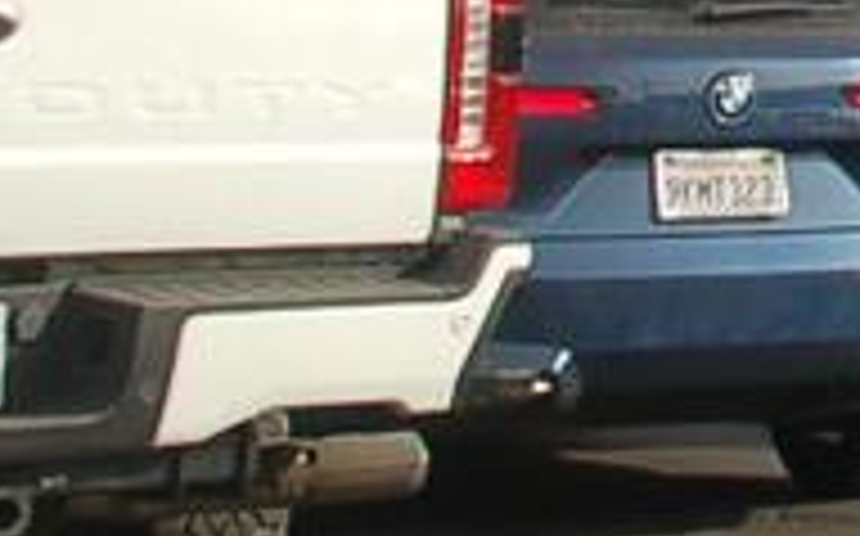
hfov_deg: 9.1
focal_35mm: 205
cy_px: -736
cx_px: 2161
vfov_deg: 6.1
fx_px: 4794
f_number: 9
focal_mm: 25
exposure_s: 1/320
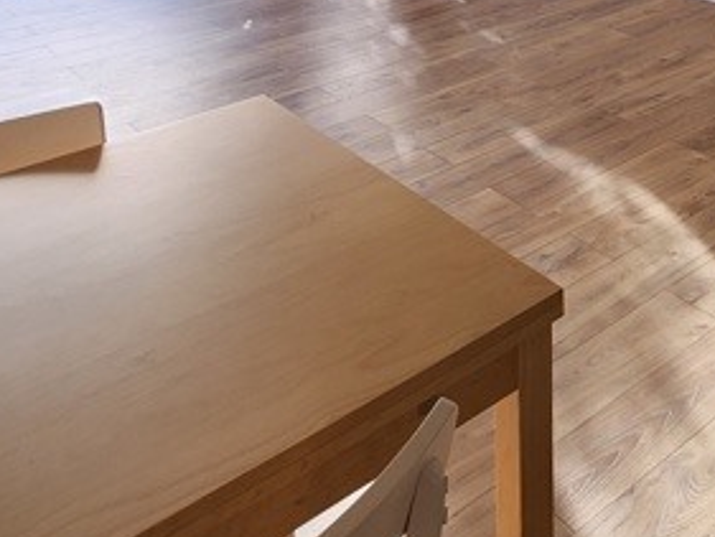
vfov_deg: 28.9
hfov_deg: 44.7
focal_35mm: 37
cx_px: 667
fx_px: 765
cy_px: -211
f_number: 2.2
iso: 32
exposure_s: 1/126
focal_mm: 1.7
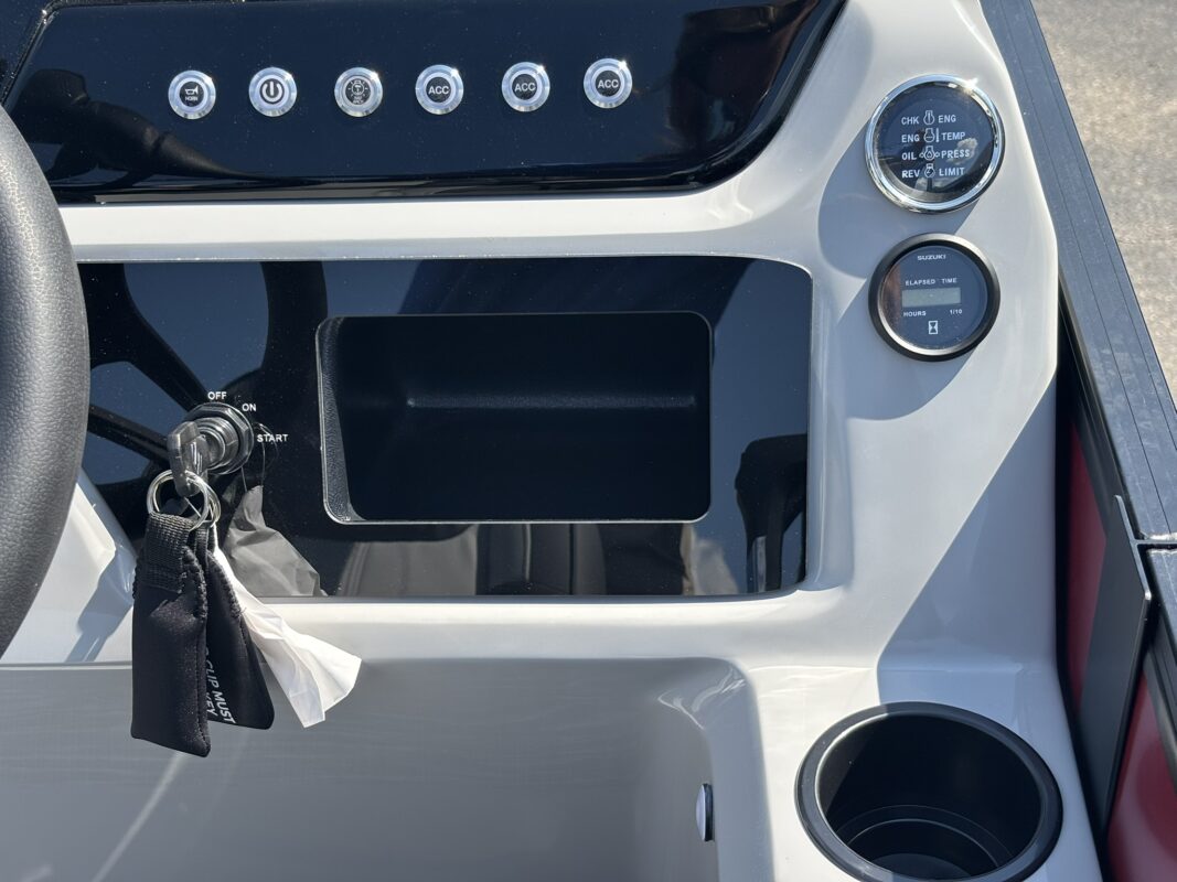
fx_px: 1768
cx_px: 588
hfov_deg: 36.8
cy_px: 441
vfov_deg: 28.0
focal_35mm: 52
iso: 32
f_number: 1.6
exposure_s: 1/903
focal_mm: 5.96
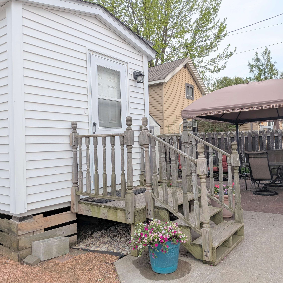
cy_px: 140
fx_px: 268
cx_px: 151
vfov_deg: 55.6
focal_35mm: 29
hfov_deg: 55.6
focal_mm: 4.53
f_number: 1.7
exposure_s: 1/149
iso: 27
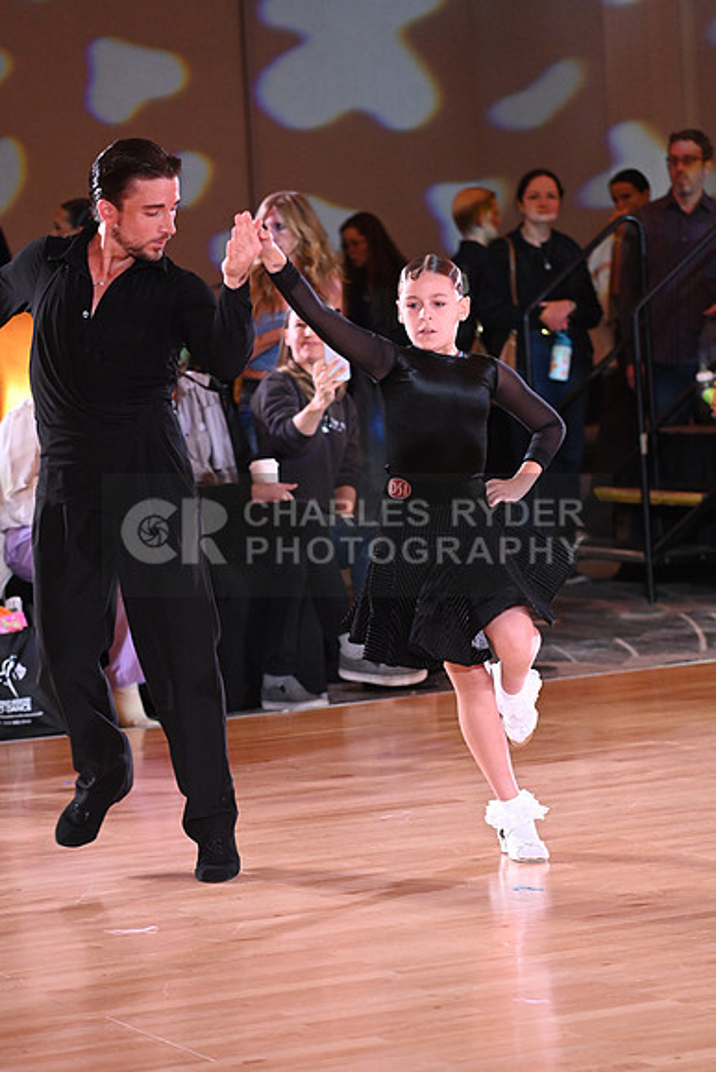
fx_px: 4025
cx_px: 358
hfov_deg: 10.2
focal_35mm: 135
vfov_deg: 15.2
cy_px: 536
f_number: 4.5
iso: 5000
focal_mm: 135
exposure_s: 1/400
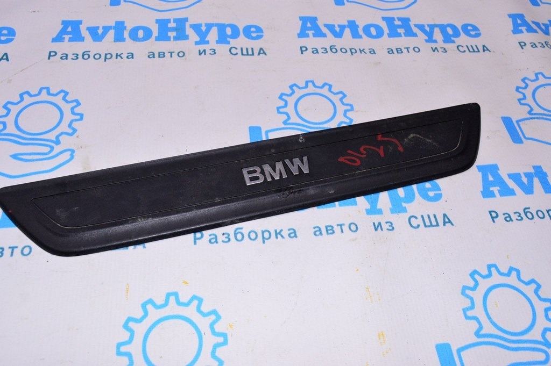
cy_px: 183
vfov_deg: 39.9
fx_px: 505
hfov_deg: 57.3
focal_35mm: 33
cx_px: 276
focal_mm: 22
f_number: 8
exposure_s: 1/200
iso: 1600
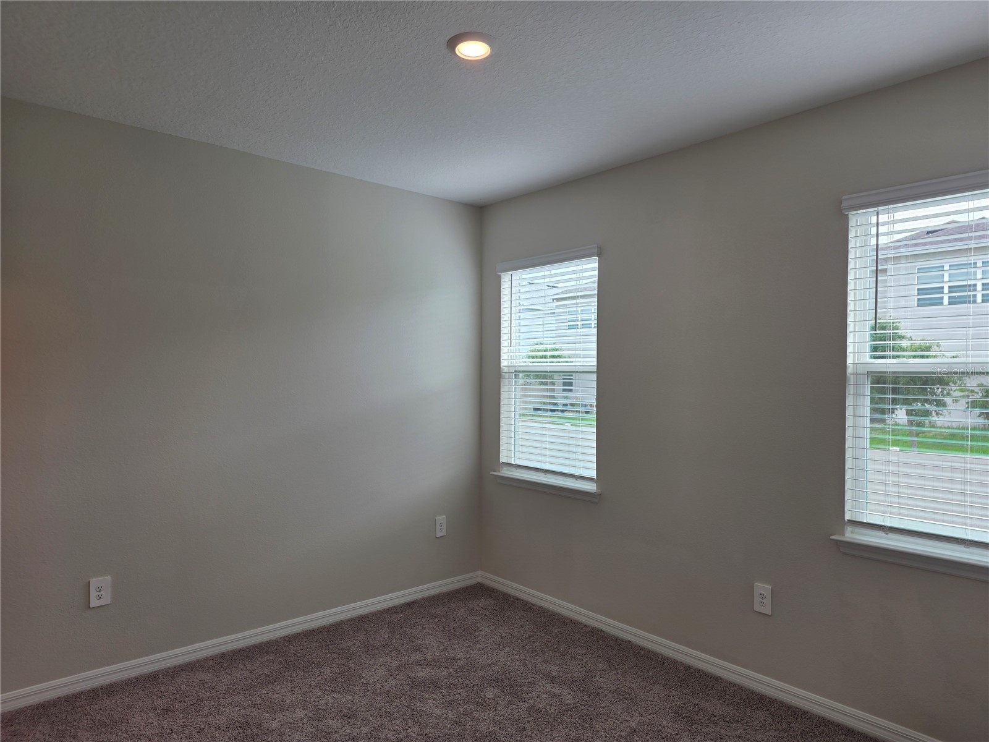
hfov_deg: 73.9
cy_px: 371
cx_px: 494
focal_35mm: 23
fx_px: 657
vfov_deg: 58.9
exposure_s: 1/120
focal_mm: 6.3
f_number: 1.7
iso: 16
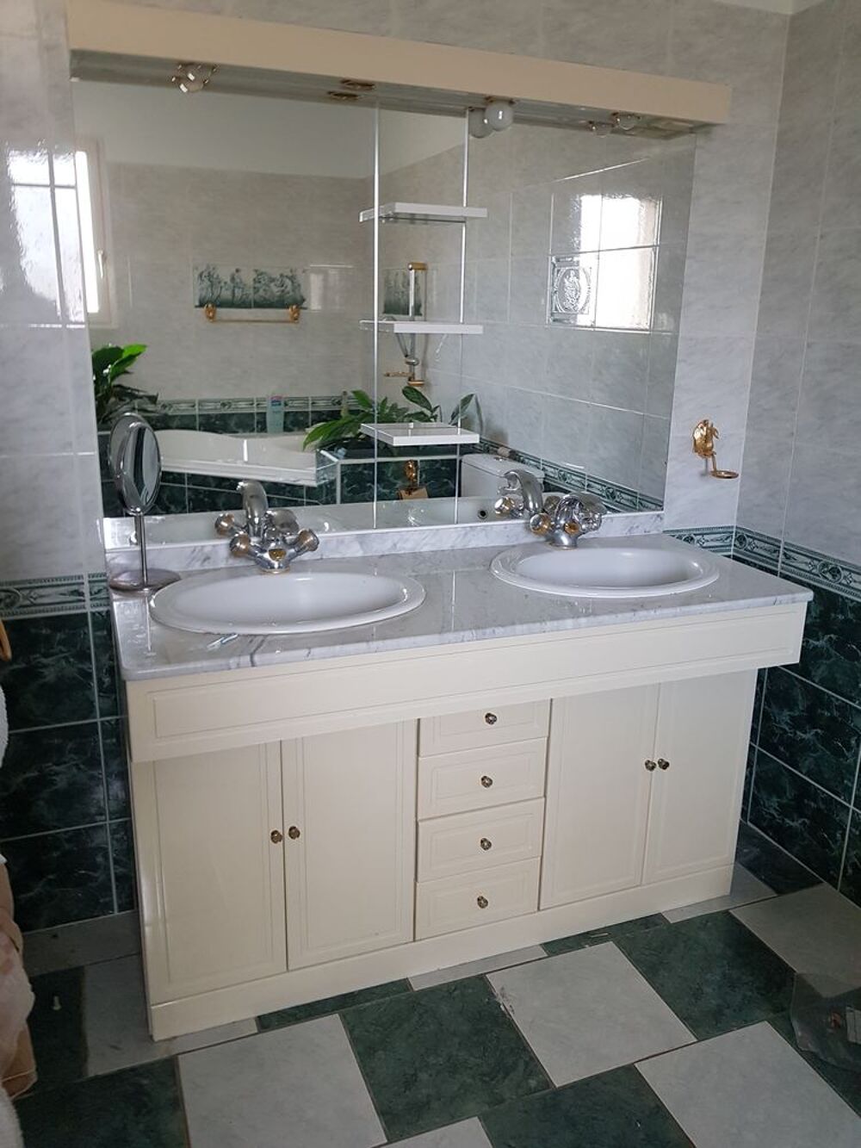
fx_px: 862
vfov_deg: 67.3
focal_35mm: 26
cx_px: 430
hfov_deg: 53.1
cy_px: 574
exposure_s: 1/50
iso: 200
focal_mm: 4.2
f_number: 1.7
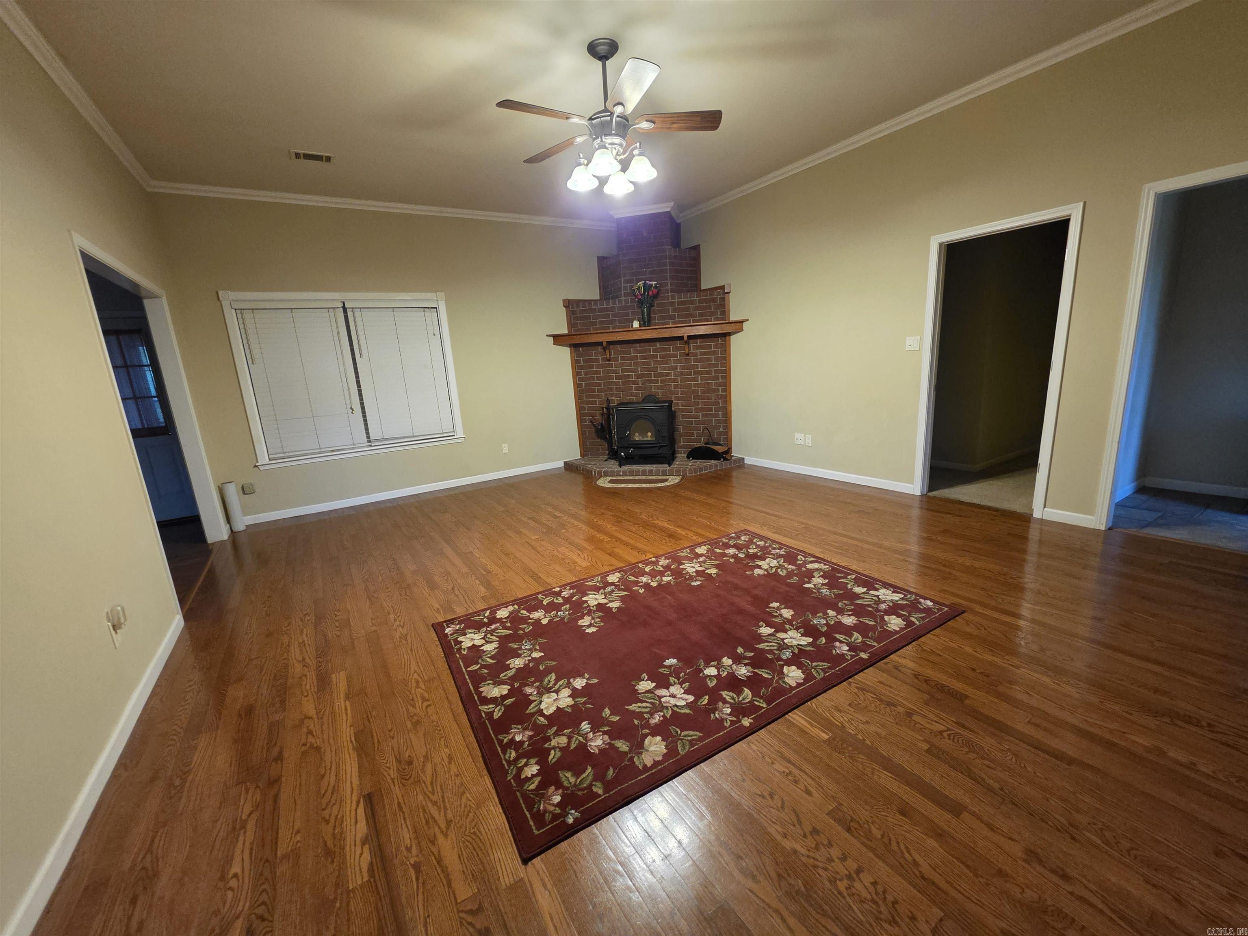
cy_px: 468
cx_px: 624
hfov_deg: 106.2
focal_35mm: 13
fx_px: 469
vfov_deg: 89.9
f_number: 1.9
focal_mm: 2.2
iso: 800
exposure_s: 1/60
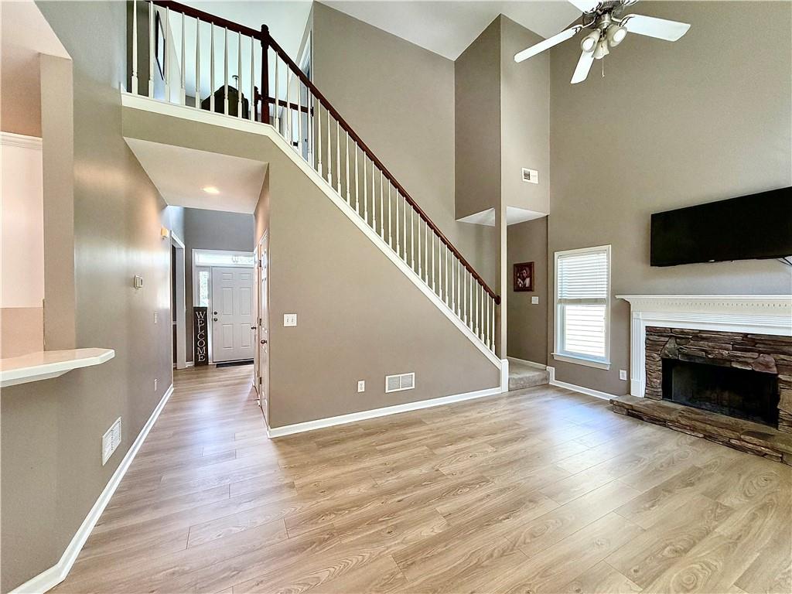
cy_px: 297
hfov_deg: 102.1
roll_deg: +0.4
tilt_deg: -0.3
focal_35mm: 14
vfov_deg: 85.7
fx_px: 320
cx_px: 396
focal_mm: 2.22
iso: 200
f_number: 2.2
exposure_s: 1/60
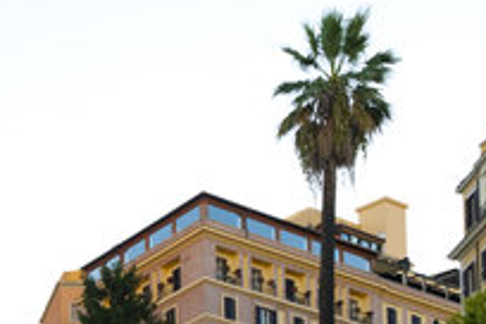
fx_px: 1525
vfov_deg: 12.1
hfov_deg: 17.7
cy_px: 249
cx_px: 5
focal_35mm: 113
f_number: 10
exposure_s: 1/100
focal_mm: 48
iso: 320
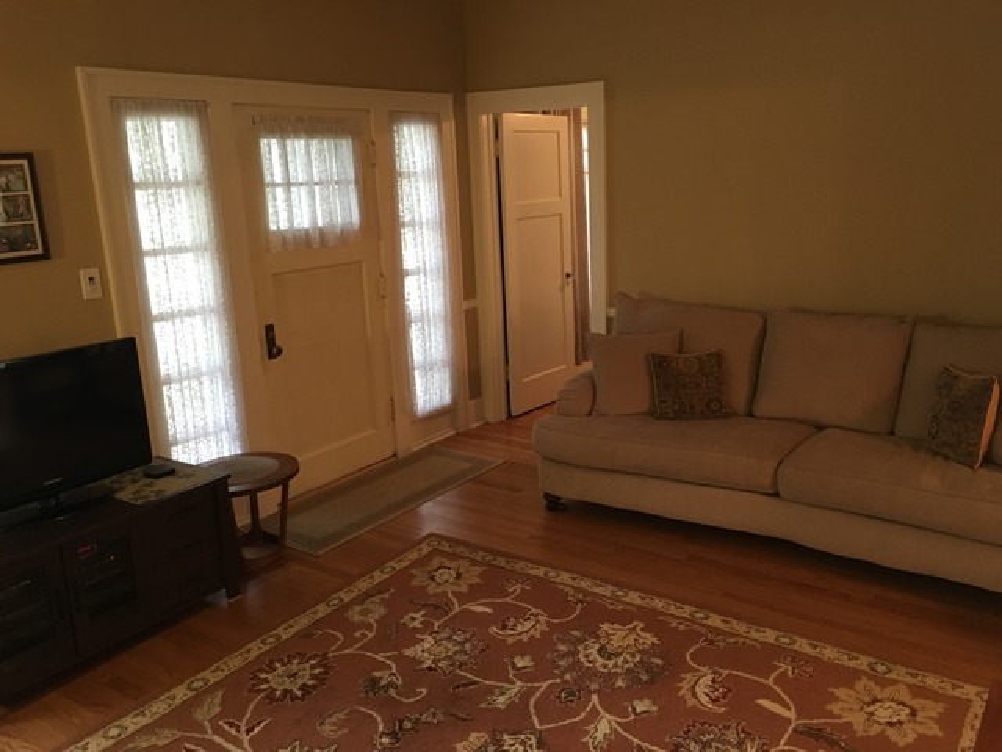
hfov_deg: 61.7
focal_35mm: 29
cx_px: 501
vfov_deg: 48.2
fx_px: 839
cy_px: 376
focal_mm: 4.15
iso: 200
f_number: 2.2
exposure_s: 1/24
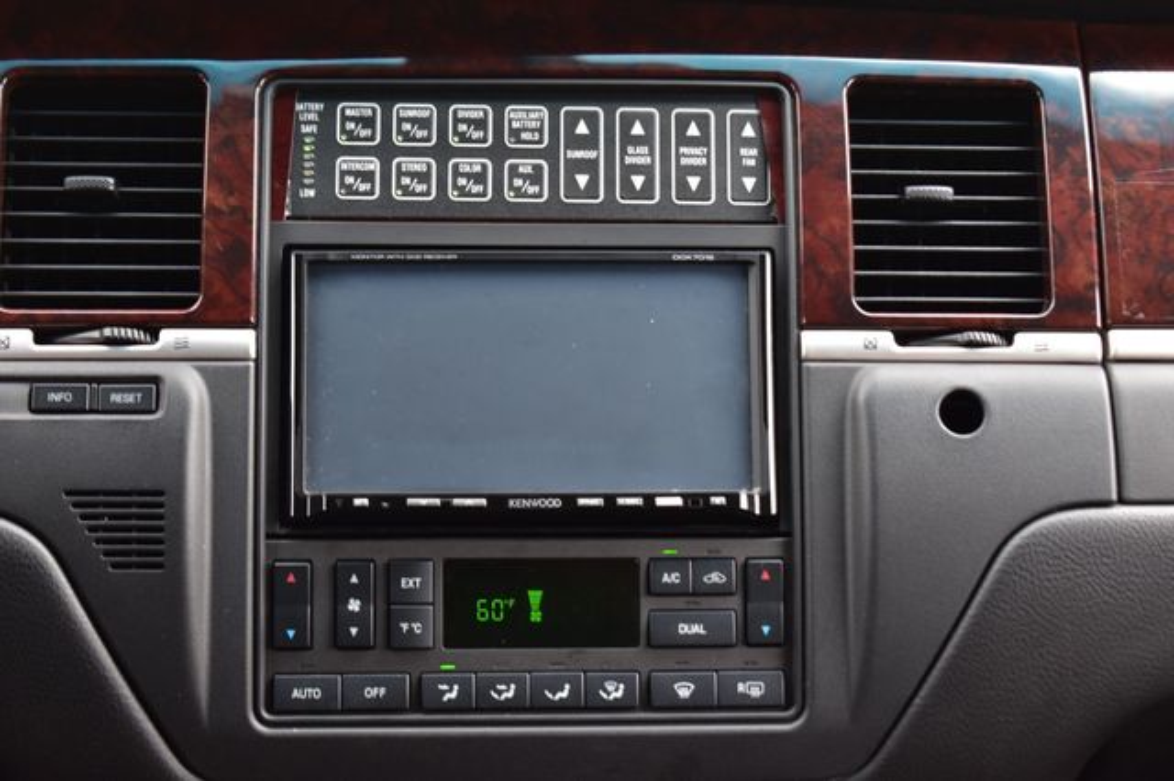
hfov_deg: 24.6
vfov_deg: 16.5
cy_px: 390
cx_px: 587
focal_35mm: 82
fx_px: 2689
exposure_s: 1/40
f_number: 7.1
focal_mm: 55
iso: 400
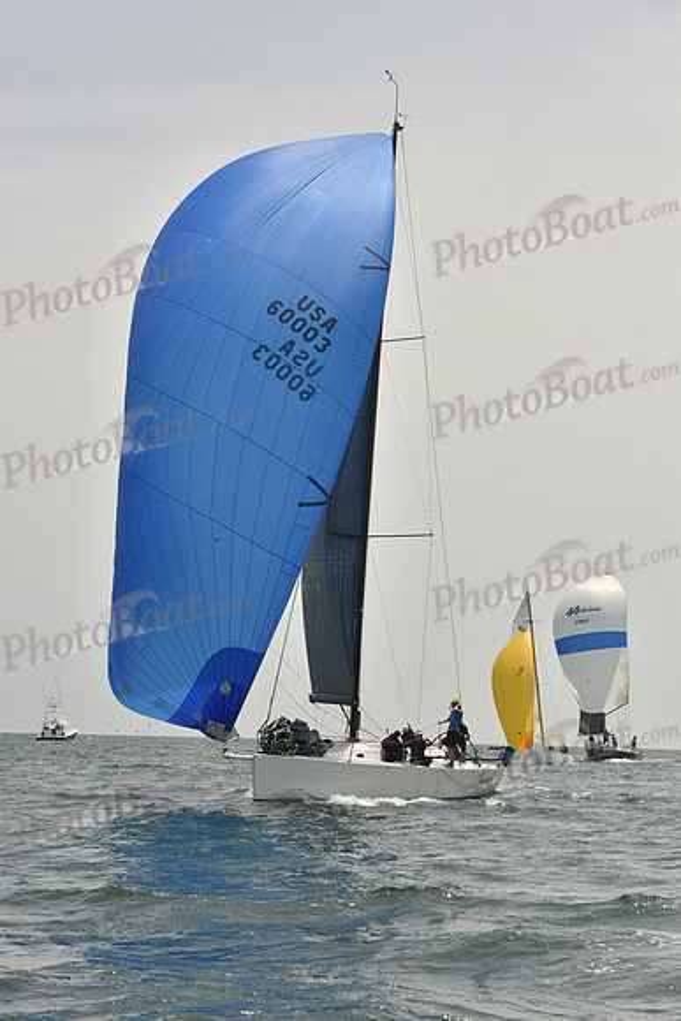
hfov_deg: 15.2
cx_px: 340
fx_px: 2552
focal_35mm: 90
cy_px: 510
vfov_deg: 22.6
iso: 400
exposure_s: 1/1600
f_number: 11
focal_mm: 90
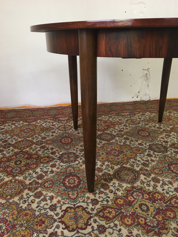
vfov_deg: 61.7
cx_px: 89
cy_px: 118
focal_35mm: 29
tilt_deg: -22.3
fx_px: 199
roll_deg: +1.1
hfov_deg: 48.2
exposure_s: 1/33
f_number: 2.2
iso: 100
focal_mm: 4.15
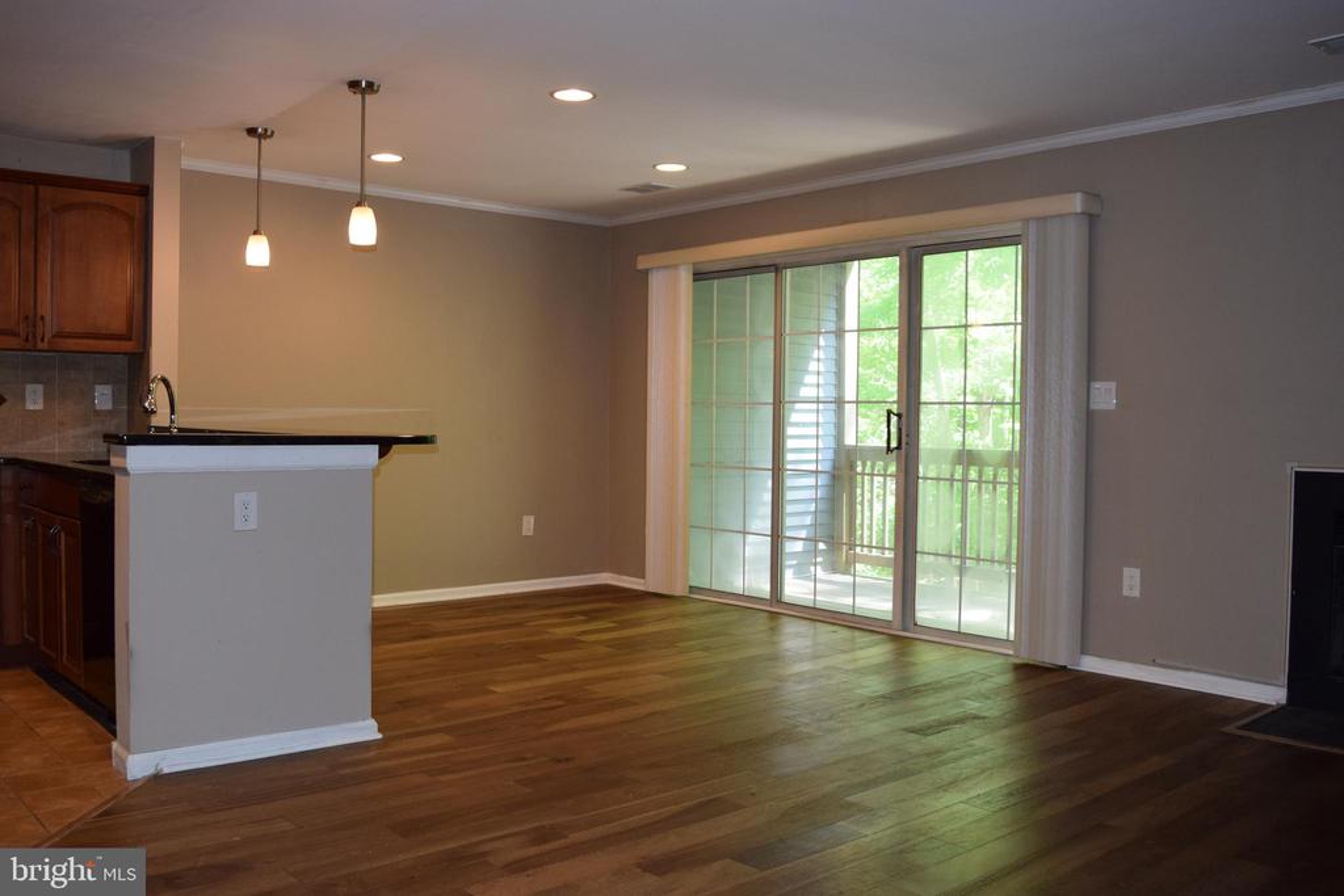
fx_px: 1176
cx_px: 672
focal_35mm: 32
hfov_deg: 59.5
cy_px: 448
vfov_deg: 41.7
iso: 800
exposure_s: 1/125
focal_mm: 21
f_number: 5.6
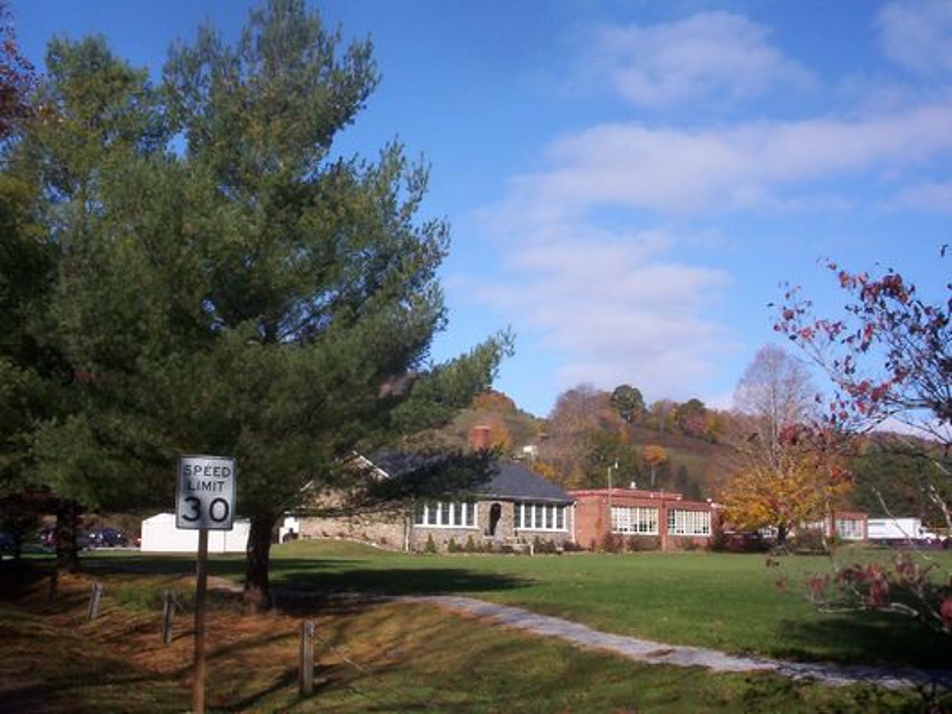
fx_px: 1073
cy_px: 357
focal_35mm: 39
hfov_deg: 47.9
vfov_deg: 36.8
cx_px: 476
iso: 100
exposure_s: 1/257
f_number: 8
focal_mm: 6
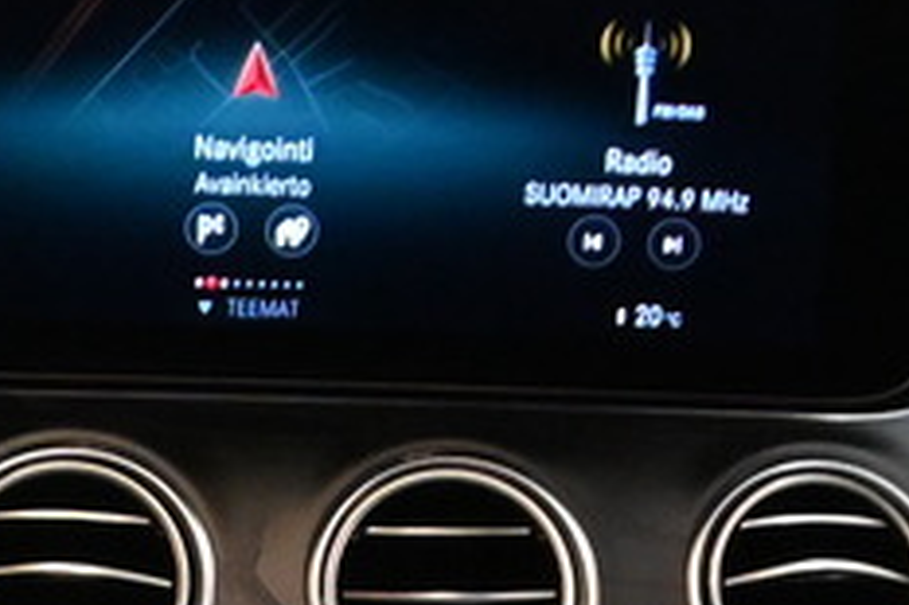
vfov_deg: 4.2
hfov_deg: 6.5
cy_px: 1460
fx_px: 8029
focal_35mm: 318
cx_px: 109
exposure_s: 1/125
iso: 3200
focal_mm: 30.5
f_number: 5.6
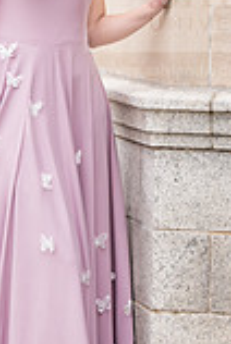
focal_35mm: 270
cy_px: 94
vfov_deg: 7.6
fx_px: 2587
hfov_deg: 5.1
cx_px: 50
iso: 250
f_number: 4
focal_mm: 95
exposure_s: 1/200
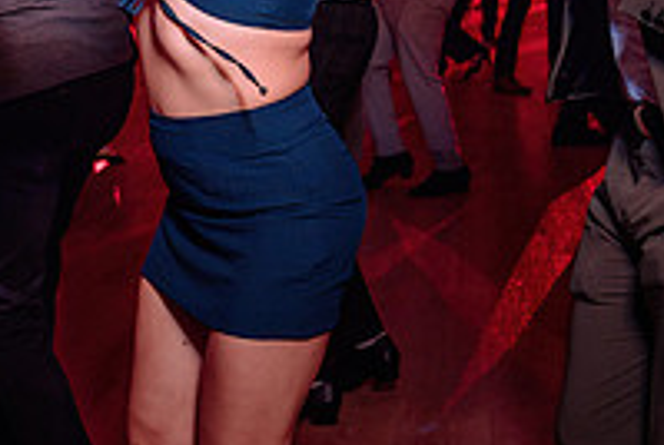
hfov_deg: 22.8
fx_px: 1644
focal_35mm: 89
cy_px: 82
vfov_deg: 15.3
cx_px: 409
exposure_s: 1/60
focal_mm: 28
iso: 800
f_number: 3.2
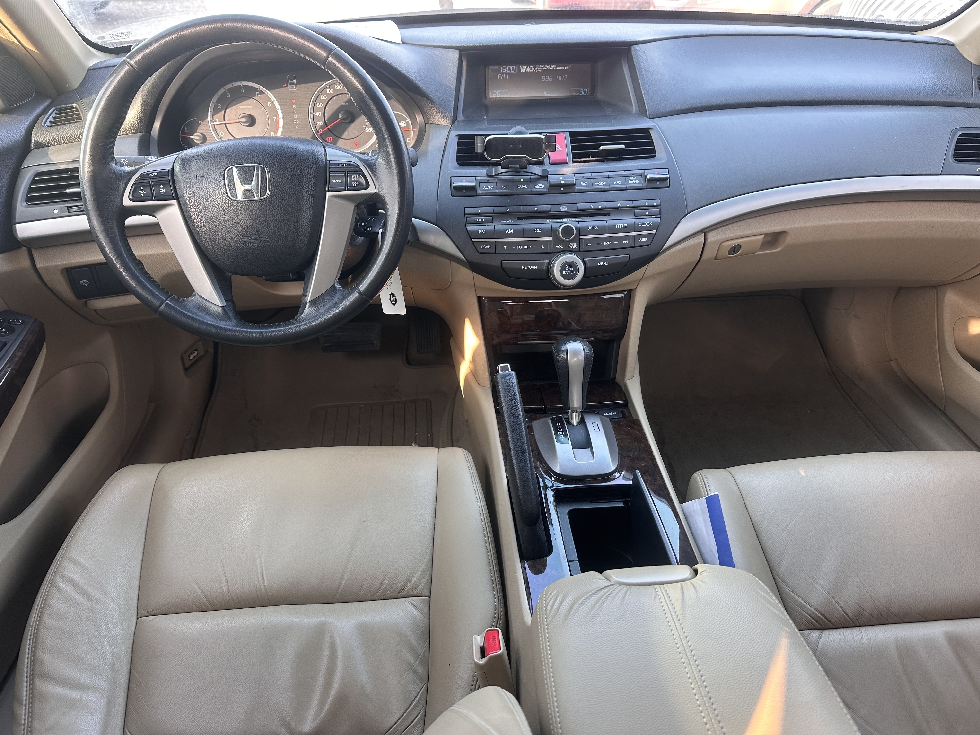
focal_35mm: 24
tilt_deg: -32.9
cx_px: 490
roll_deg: +1.5
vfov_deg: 56.8
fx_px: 679
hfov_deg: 71.6
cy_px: 368
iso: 125
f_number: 1.78
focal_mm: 6.86
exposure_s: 1/121
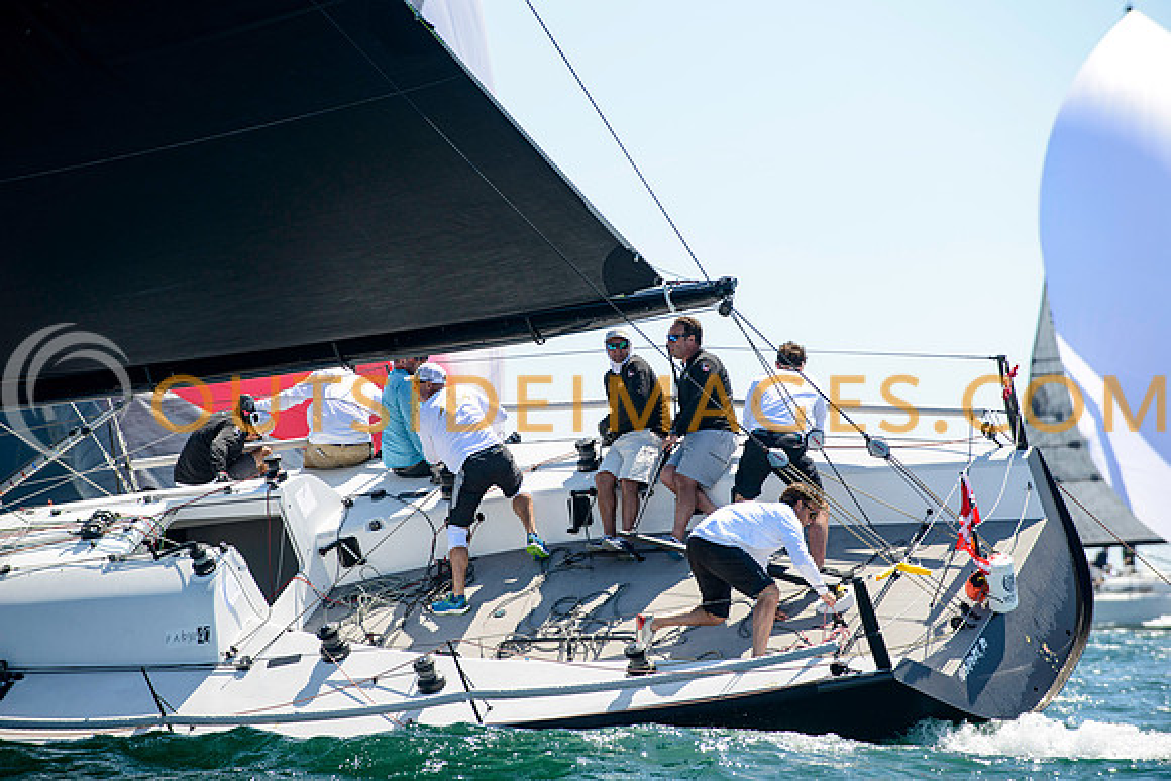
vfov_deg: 6.9
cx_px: 586
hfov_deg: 10.3
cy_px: 390
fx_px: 6507
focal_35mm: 200
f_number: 5.6
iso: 250
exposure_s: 1/1000
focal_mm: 200
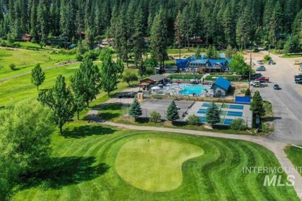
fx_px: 302
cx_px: 126
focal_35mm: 36
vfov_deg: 36.6
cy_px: 76
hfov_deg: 52.9
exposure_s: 1/800
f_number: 7.1
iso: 100
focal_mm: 10.26
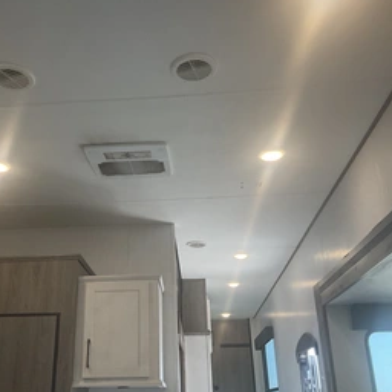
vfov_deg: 41.8
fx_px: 512
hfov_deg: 41.6
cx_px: 152
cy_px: 172
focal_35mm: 40
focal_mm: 3
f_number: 1.8
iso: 64
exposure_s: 1/90
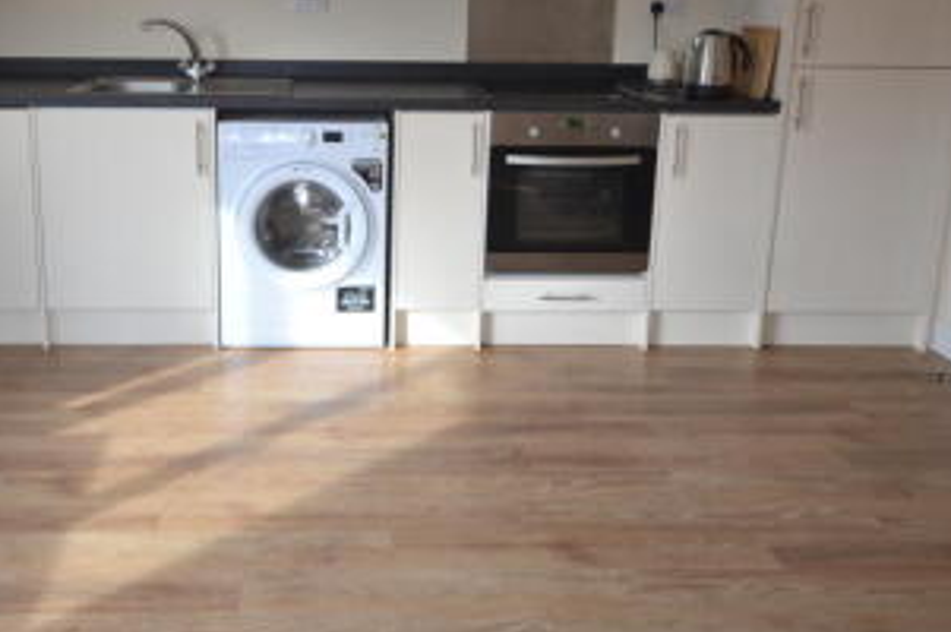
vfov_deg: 34.5
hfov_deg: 50.1
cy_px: 185
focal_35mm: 38
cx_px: 338
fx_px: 1003
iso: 400
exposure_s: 1/80
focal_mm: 16
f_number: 5
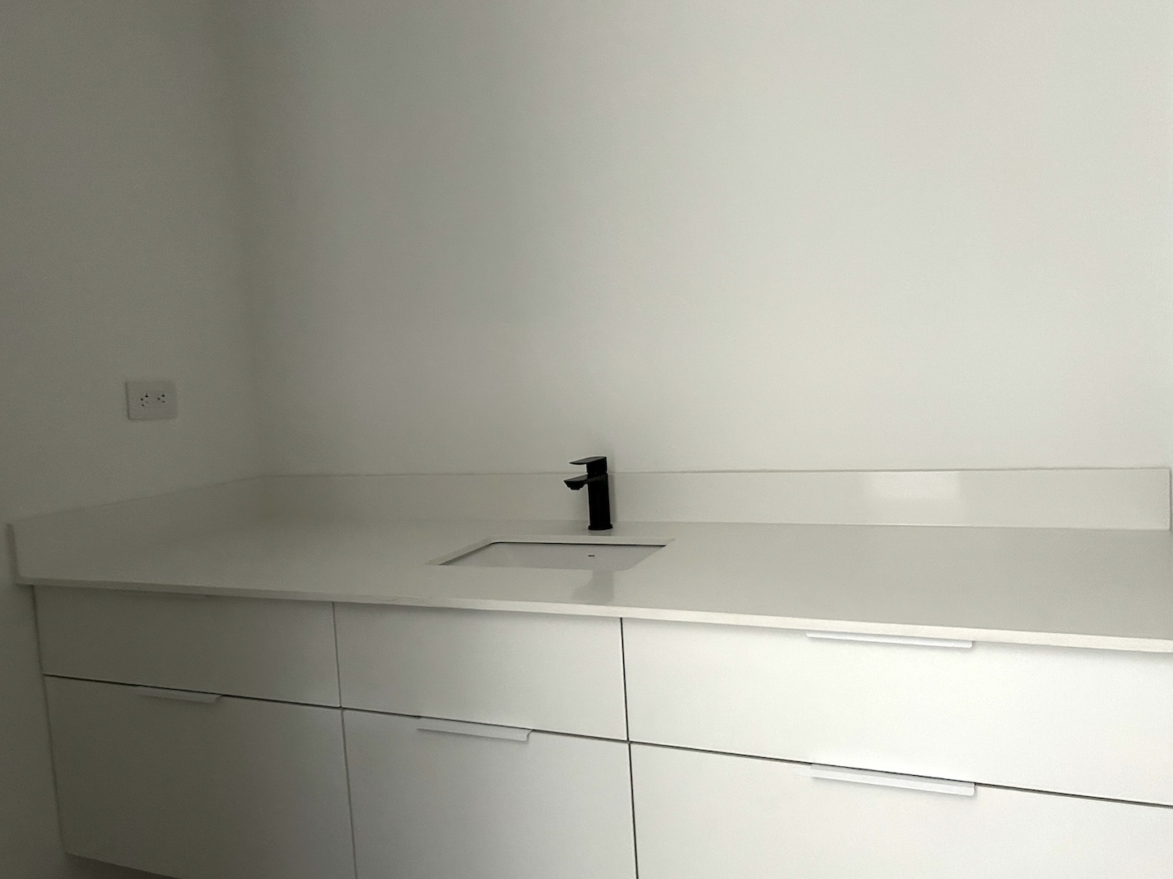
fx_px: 915
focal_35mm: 27
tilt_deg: -4.6
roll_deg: +3.2
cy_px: 446
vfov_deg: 51.4
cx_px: 603
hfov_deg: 65.3
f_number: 1.5
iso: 640
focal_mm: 5.7
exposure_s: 1/30
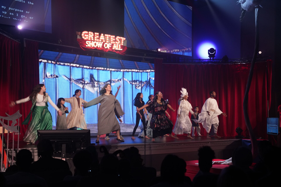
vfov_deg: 25.5
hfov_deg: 37.5
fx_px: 414
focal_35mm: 53
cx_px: 140
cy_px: 94
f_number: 4.5
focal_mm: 53
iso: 3200
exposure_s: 1/80
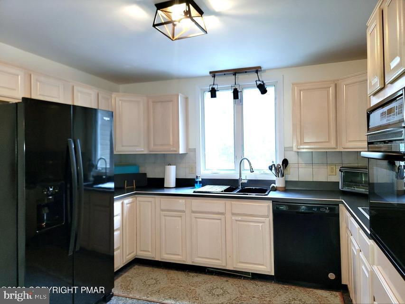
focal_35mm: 24
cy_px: 152
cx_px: 202
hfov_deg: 71.6
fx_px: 281
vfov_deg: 56.8
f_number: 1.8
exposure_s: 1/24
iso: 100
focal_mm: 6.7
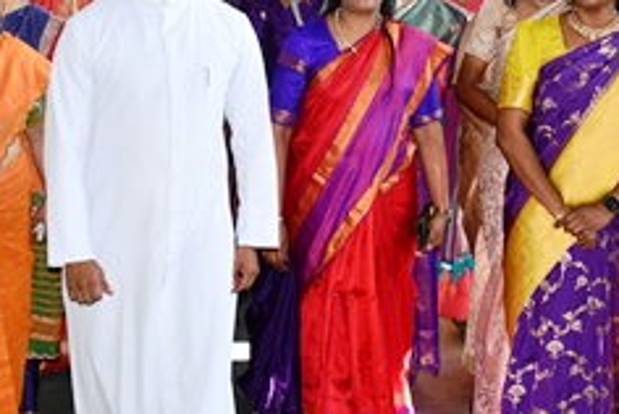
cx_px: 291
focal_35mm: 91
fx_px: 1567
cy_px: 98
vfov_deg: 15.0
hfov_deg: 22.3
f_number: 4.5
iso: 640
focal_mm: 32
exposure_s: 1/125
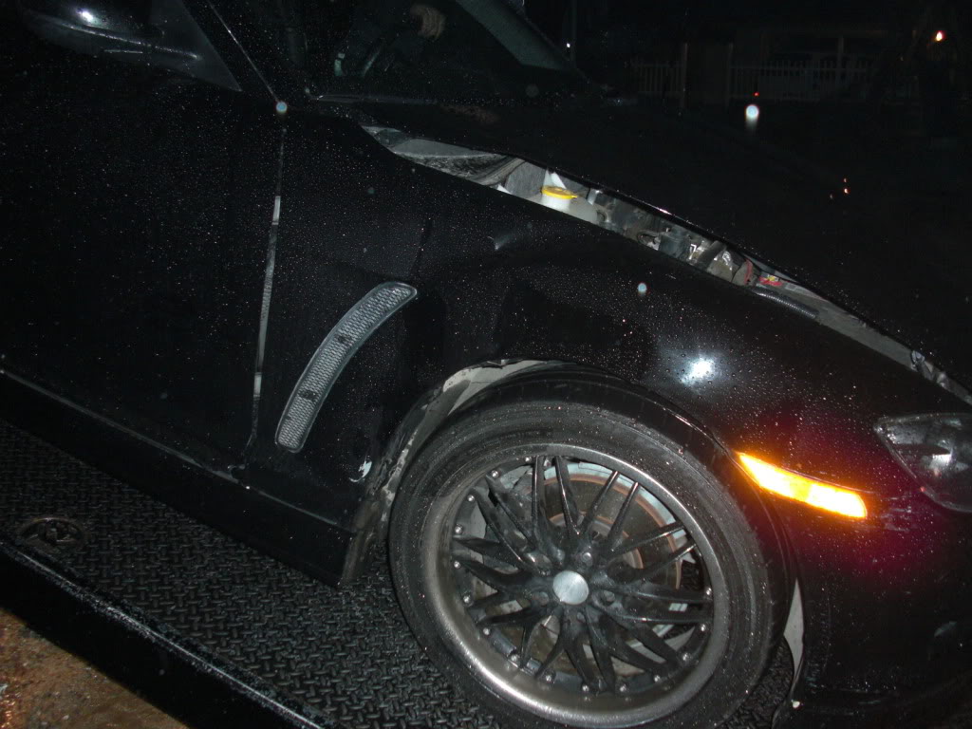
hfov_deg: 51.4
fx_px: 1011
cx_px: 486
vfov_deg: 39.7
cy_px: 364
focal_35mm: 36
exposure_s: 1/60
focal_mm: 6.3
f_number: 2.8
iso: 200
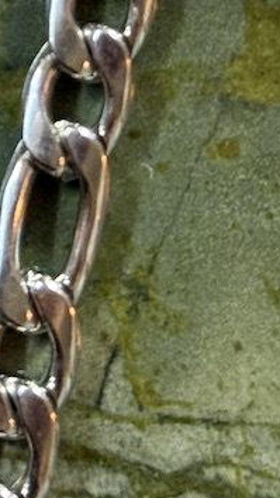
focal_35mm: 213
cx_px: -35
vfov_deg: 9.7
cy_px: -338
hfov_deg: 5.7
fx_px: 2813
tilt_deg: -79.9
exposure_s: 1/33
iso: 250
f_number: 1.78
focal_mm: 6.76
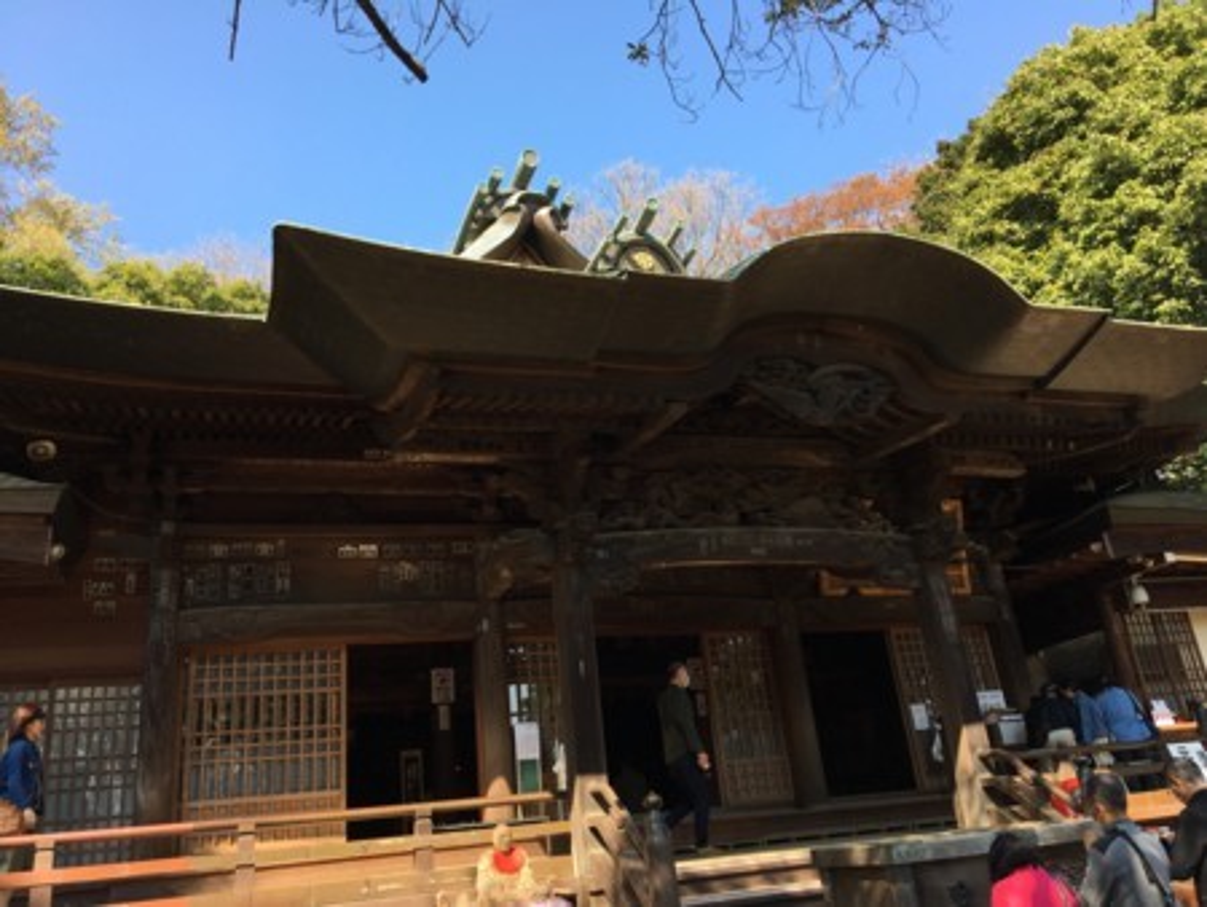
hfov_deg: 61.6
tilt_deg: +23.1
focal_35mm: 29
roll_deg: +7.2
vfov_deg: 48.3
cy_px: 454
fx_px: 1012
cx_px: 604
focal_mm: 4.15
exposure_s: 1/411
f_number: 2.2
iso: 25
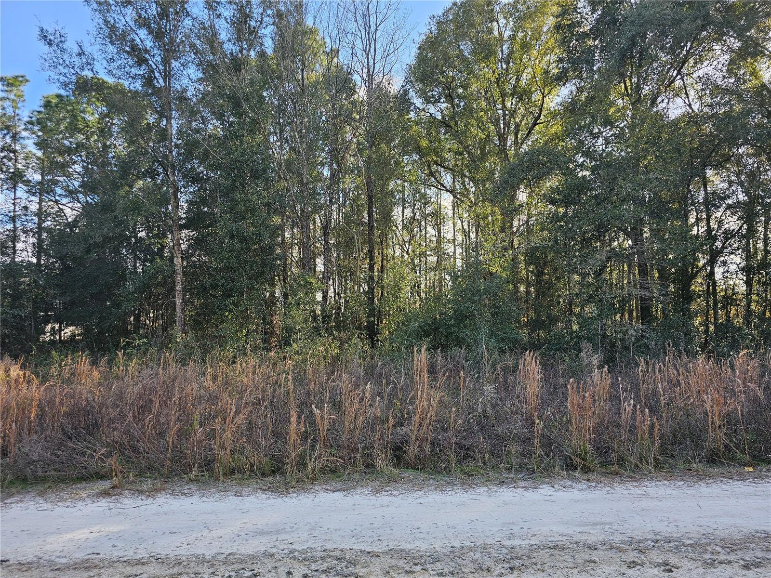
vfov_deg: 58.9
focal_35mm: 23
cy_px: 289
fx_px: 512
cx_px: 386
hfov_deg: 73.9
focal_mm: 6.3
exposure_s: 1/120
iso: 12
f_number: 1.7
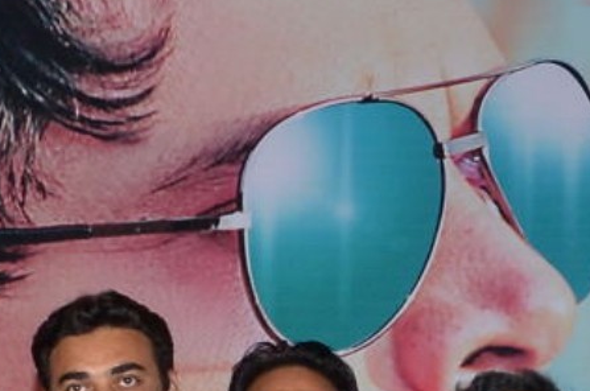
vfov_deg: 7.8
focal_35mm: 167
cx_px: 693
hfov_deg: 12.1
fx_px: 2731
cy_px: 765
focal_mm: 22
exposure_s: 1/125
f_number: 6.3
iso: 800
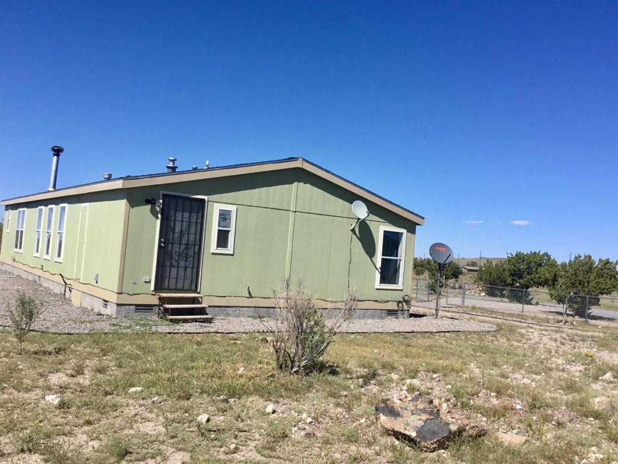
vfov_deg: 45.4
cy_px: 232
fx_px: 553
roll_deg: +1.2
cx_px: 309
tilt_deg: +1.5
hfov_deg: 58.4
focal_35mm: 31
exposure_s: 1/1988
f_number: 2.4
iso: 25
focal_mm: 3.3
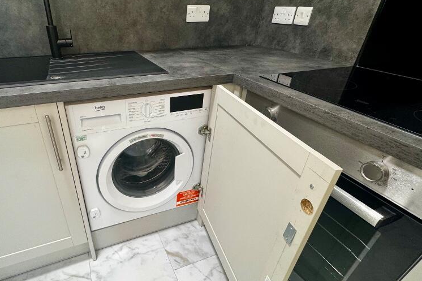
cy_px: 139
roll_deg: -0.2
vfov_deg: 61.9
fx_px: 234
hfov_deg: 82.5
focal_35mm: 20
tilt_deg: -30.0
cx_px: 160
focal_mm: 2.22
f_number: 2.2
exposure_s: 1/50
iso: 200
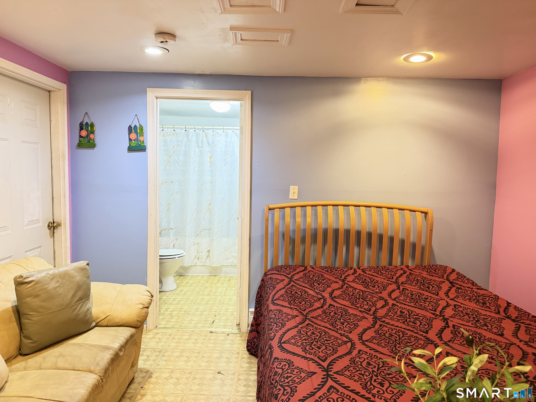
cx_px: 268
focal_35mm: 24
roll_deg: -0.9
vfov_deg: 56.8
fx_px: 372
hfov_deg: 71.6
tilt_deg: -4.2
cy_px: 201
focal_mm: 6.76
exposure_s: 1/30
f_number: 1.78
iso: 800
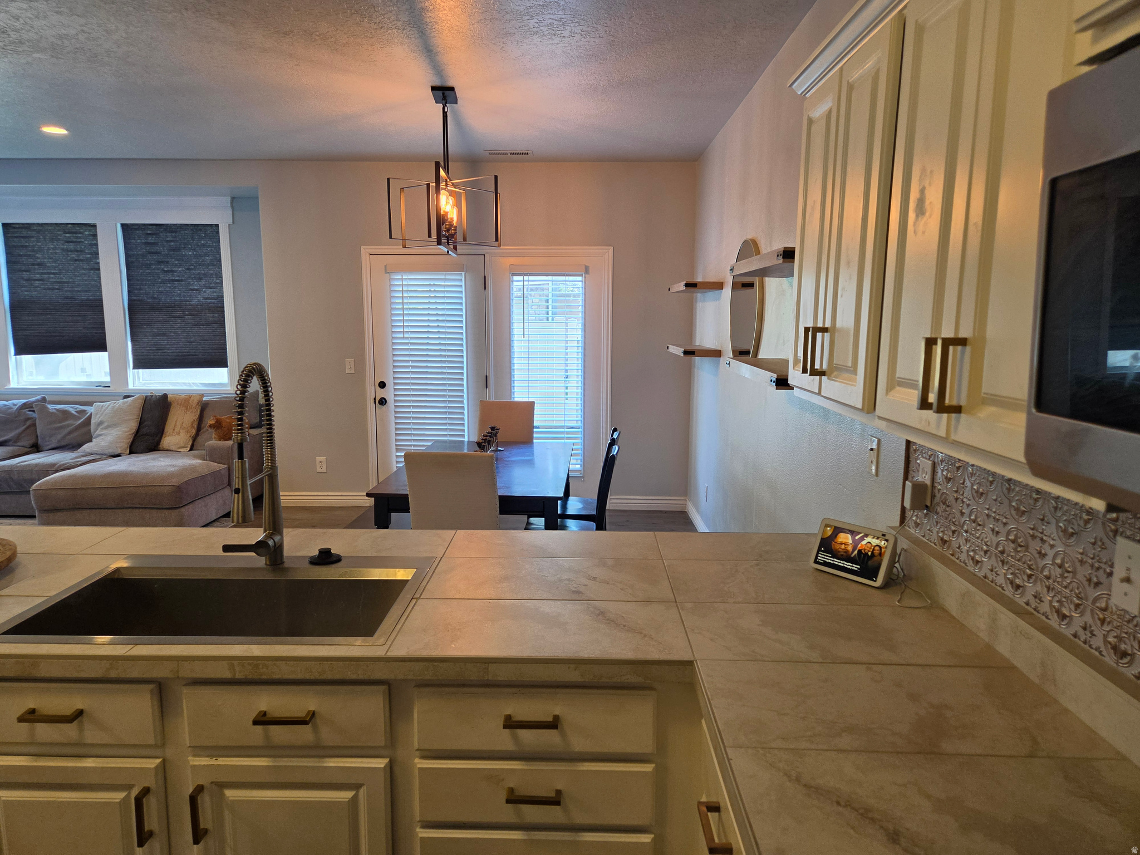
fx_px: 757
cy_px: 428
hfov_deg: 73.9
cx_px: 570
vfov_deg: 58.9
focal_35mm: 23
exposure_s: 1/120
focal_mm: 5.4
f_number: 1.8
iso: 200
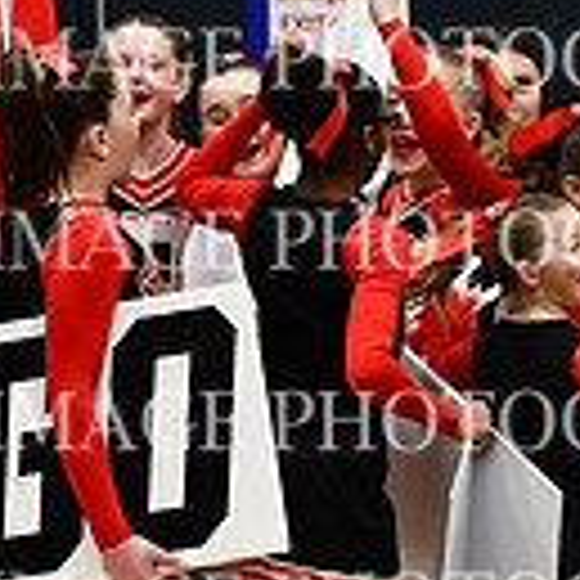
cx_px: 247
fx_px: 14596
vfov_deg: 2.3
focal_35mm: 770
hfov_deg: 2.3
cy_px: 330
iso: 4000
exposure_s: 1/500
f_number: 3.5
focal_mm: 135
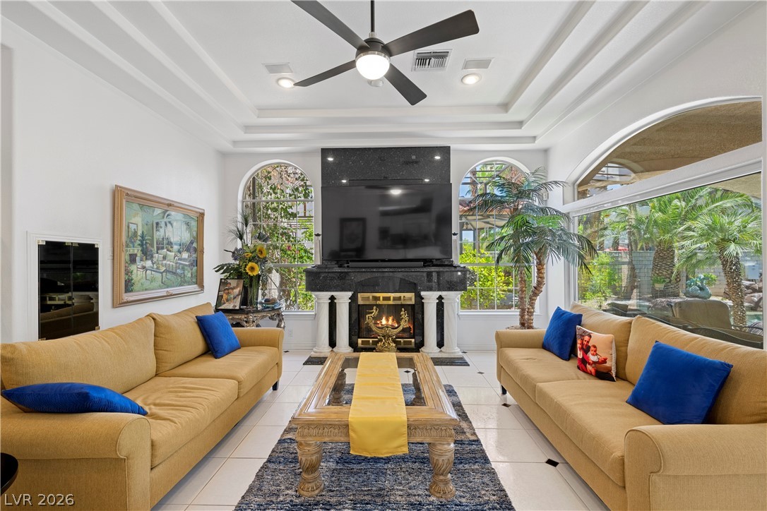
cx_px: 384
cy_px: 256
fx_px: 330
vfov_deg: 75.5
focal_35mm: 16
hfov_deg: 98.5
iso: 500
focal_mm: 15.5
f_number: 8
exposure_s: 1/3
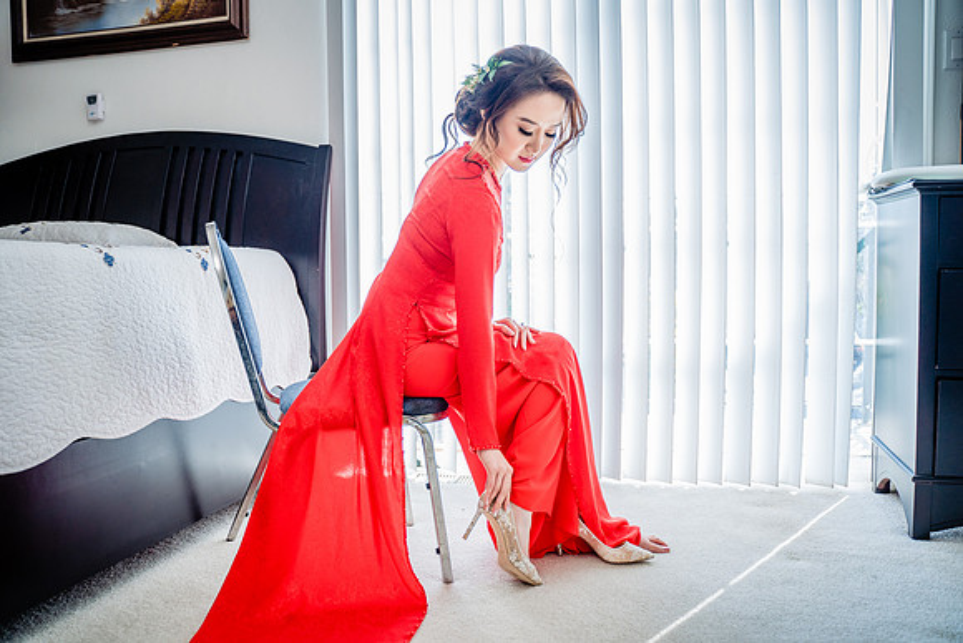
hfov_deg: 65.5
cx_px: 482
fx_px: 749
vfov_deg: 46.4
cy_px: 322
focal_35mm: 28
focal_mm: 28
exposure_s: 1/200
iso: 250
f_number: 3.2
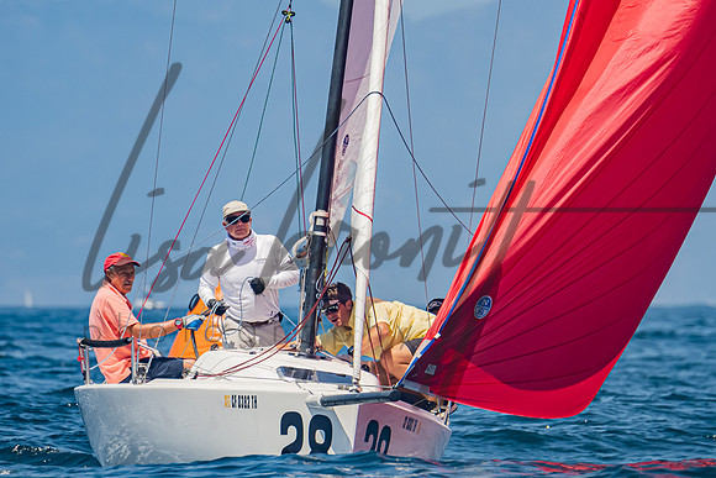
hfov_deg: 3.3
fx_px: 12482
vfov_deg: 2.2
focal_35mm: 627
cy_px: 52
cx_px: 399
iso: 400
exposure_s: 1/1600
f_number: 6.3
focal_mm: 350
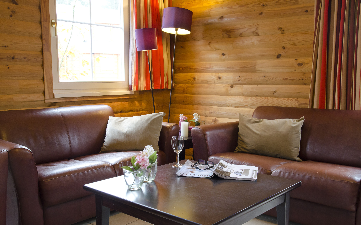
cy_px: 116
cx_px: 182
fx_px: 364
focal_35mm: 37
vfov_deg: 34.4
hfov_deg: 52.7
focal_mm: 24
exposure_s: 1/20
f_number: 5
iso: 800
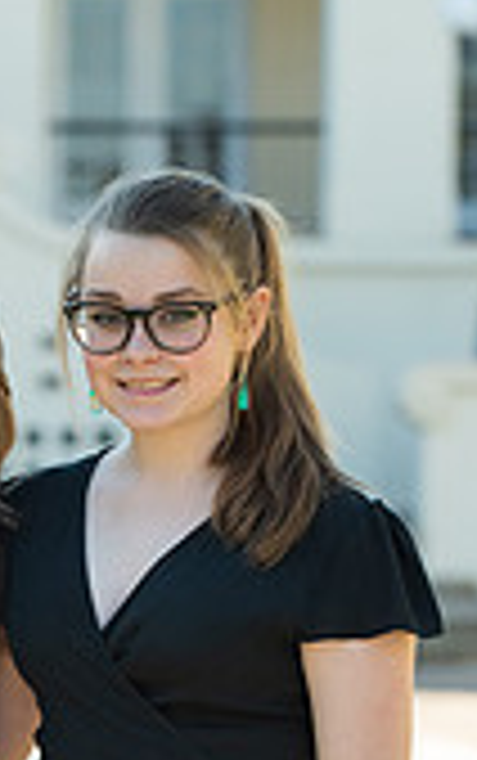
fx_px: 6514
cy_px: 773
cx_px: -50
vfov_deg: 6.7
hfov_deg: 4.2
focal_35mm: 314
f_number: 4
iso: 800
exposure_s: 1/1600
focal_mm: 116
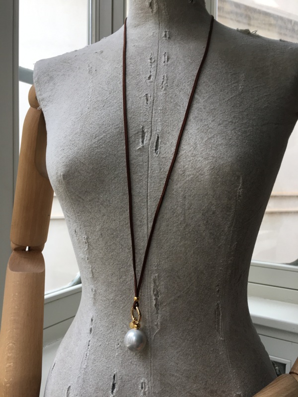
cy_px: 198
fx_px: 333
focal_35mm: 29
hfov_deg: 48.2
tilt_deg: -1.3
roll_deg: -1.4
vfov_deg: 61.7
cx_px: 149
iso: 40
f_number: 2.2
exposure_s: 1/100
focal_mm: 4.15
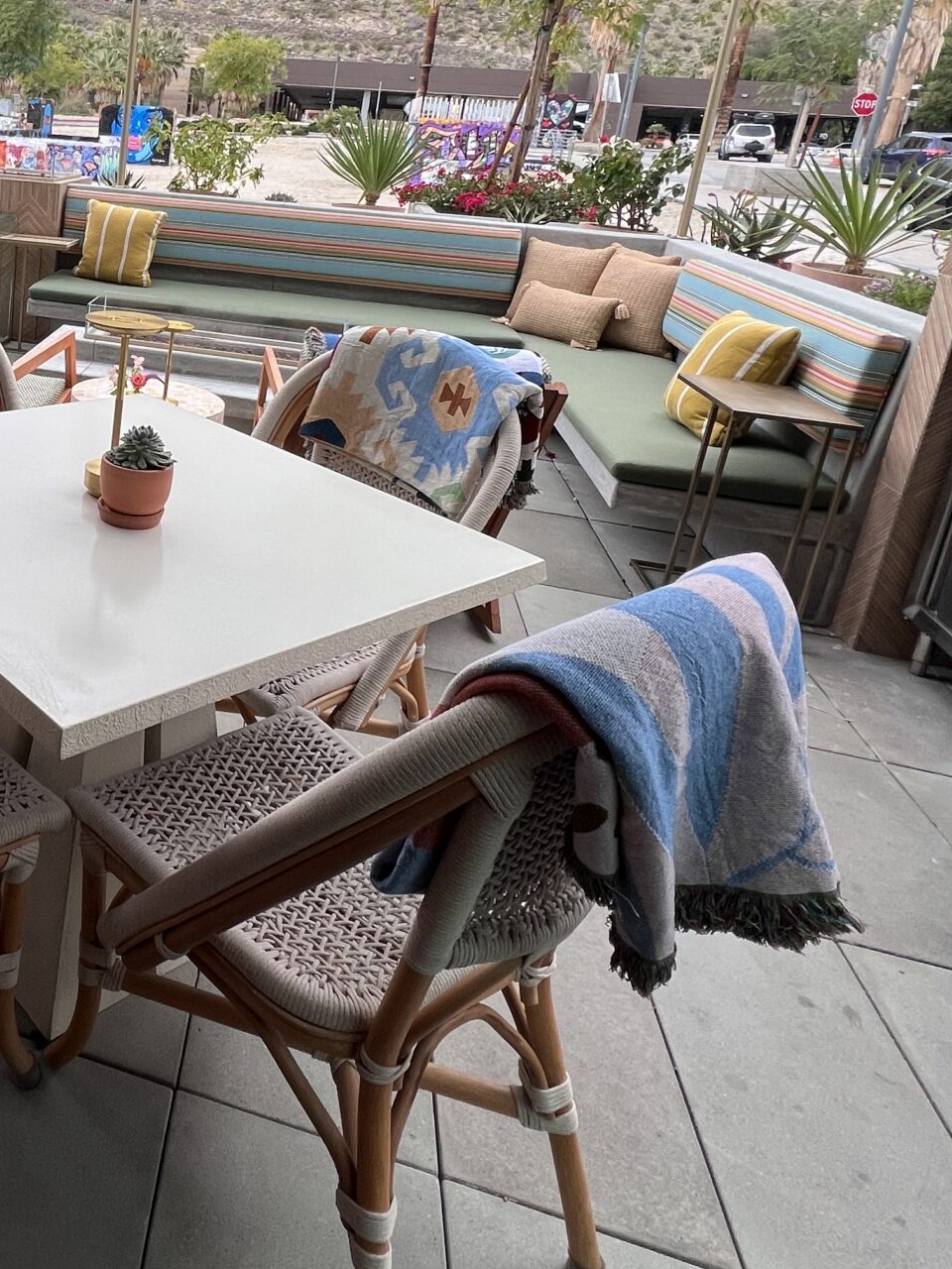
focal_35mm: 26
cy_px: 383
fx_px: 953
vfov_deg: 64.8
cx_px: 9
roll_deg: -3.3
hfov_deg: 45.2
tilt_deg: -16.1
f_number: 1.8
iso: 50
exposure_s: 1/120
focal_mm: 1.57
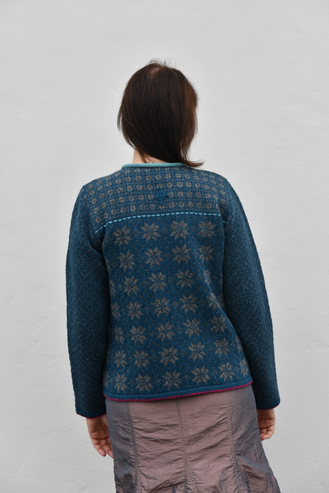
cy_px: 246
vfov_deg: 28.8
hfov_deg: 19.5
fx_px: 960
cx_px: 164
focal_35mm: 70
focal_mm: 70
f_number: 11
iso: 1600
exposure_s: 1/500
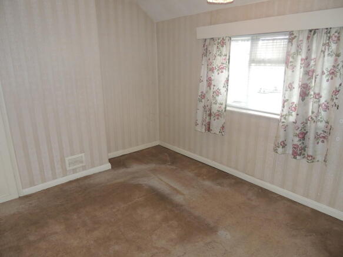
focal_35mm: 24
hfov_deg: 71.6
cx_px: 172
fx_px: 238
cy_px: 128
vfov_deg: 56.8
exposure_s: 1/30
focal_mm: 4.3
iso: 200
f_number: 3
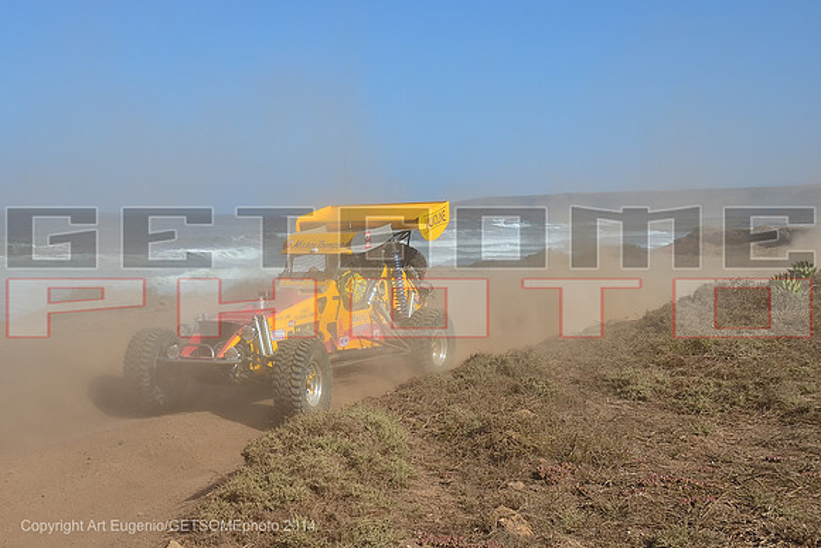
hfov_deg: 49.5
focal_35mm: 39
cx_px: 410
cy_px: 274
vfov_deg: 34.2
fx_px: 890
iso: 200
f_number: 7.1
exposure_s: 1/640
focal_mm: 26
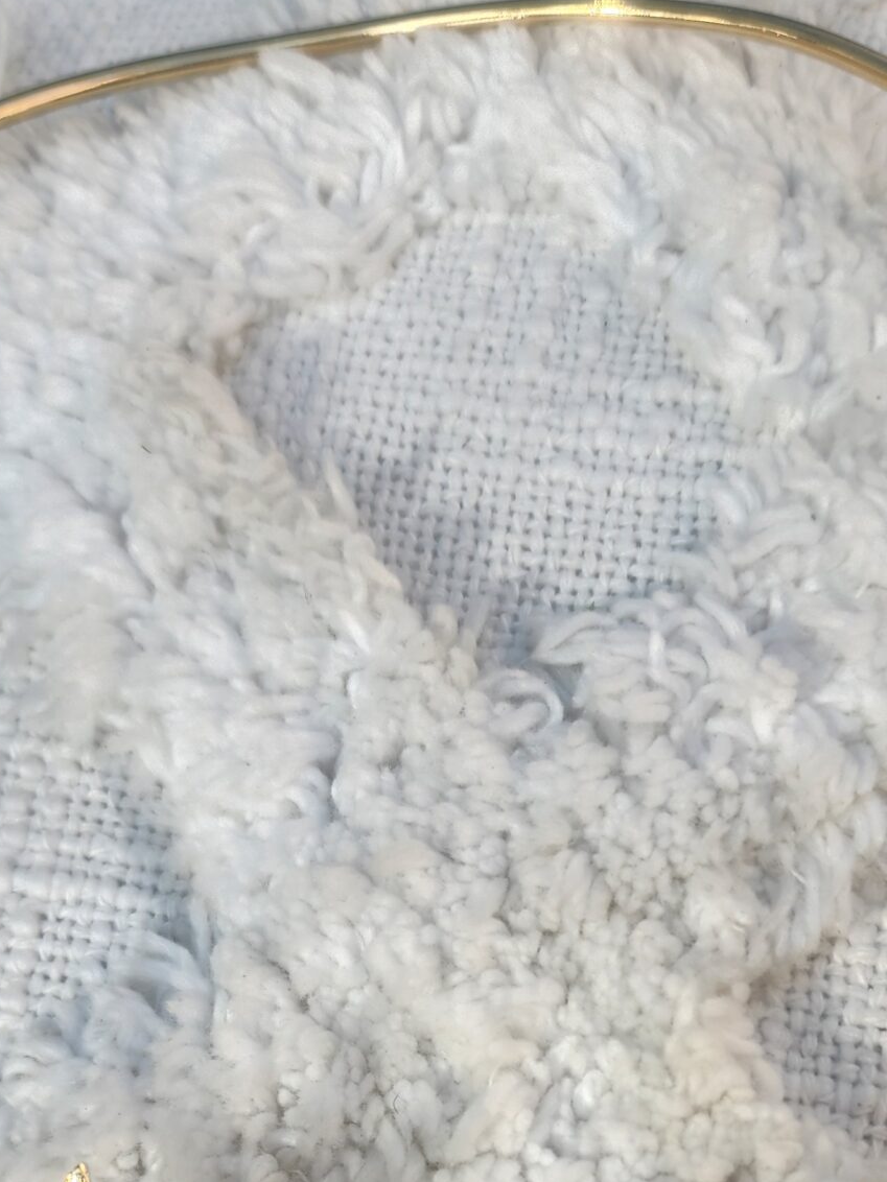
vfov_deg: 33.4
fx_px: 1777
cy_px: 1211
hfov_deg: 28.0
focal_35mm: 52
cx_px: 536
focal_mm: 6.4
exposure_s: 1/180
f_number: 1.8
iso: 20
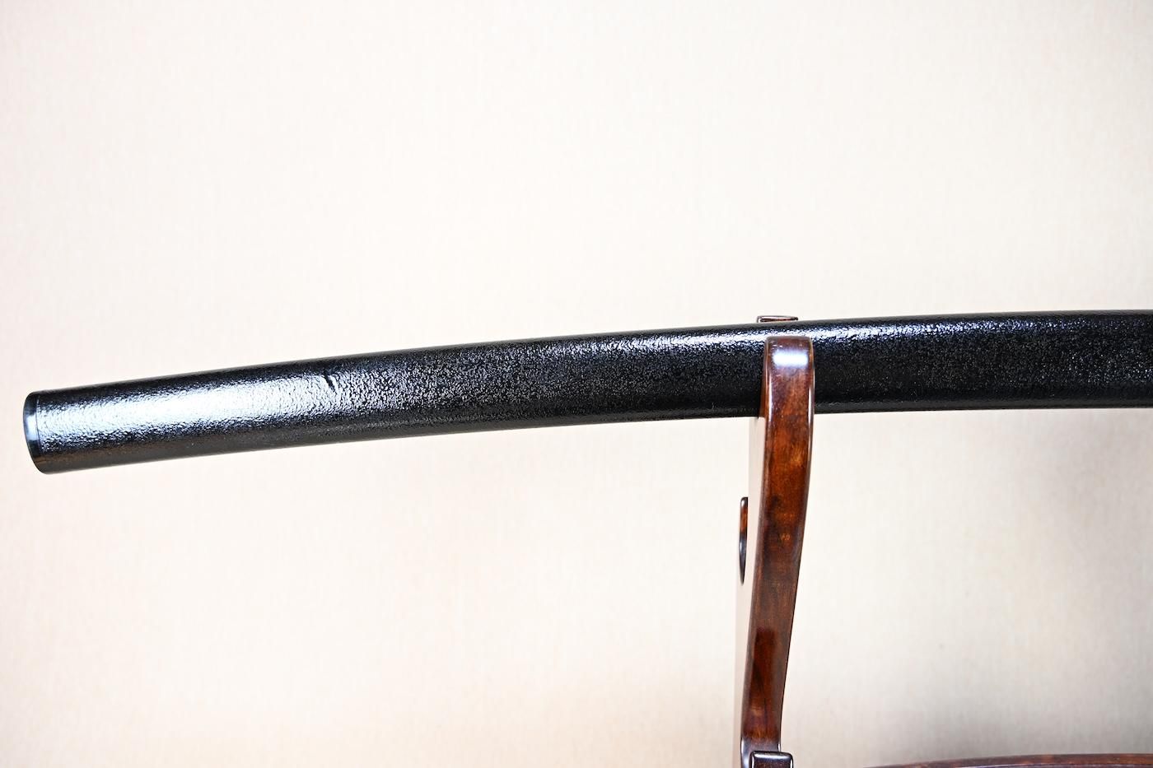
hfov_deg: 63.2
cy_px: 384
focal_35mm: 29
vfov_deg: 44.6
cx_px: 576
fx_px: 937
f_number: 3.5
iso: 100
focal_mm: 19.5
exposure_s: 1/2
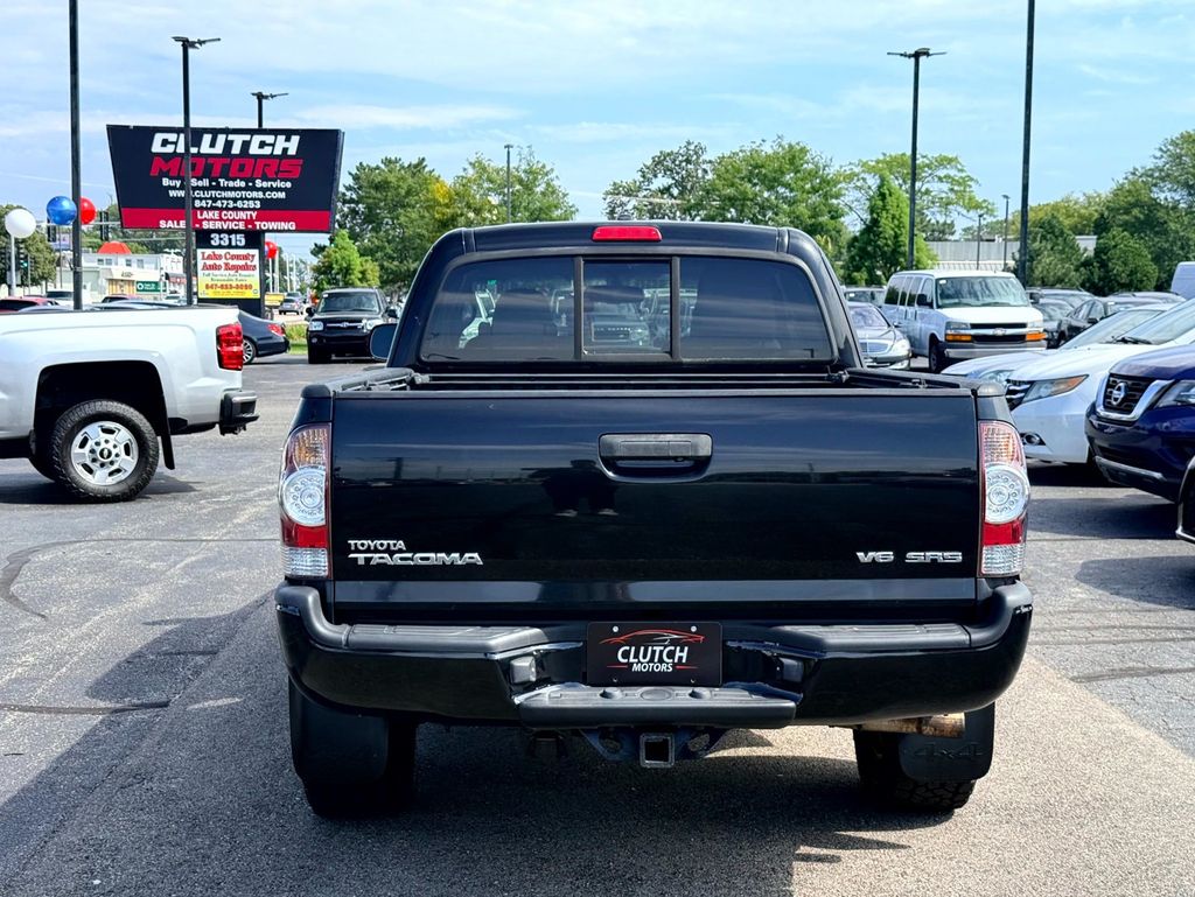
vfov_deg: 30.3
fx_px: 1658
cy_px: 448
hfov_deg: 39.6
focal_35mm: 48
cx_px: 598
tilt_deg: -5.1
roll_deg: -0.4
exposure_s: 1/2976
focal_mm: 6.76
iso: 100
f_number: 1.78
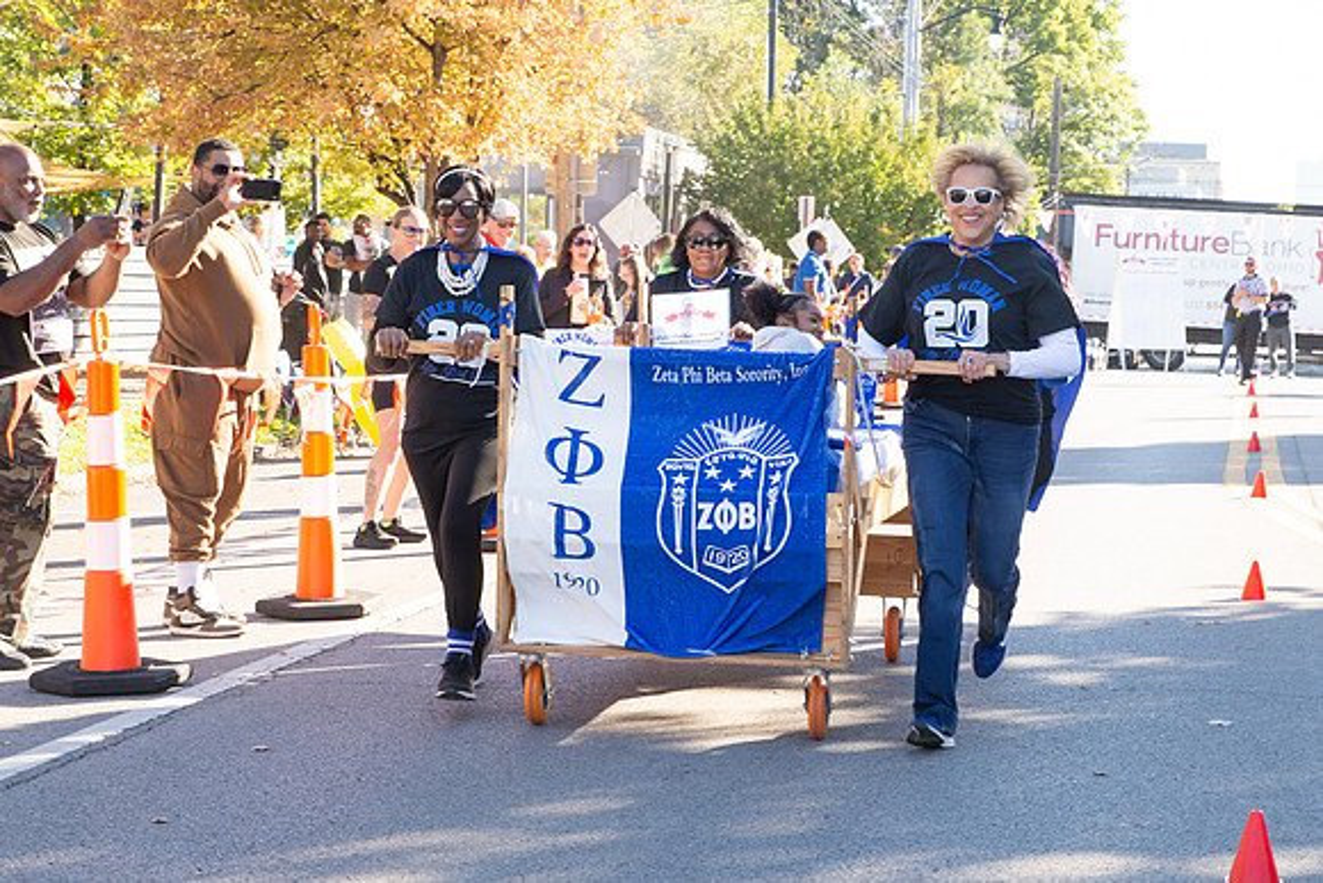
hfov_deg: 23.3
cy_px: 473
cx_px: 704
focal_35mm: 87
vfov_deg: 15.6
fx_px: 3214
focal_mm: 55
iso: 640
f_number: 8
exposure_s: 1/200
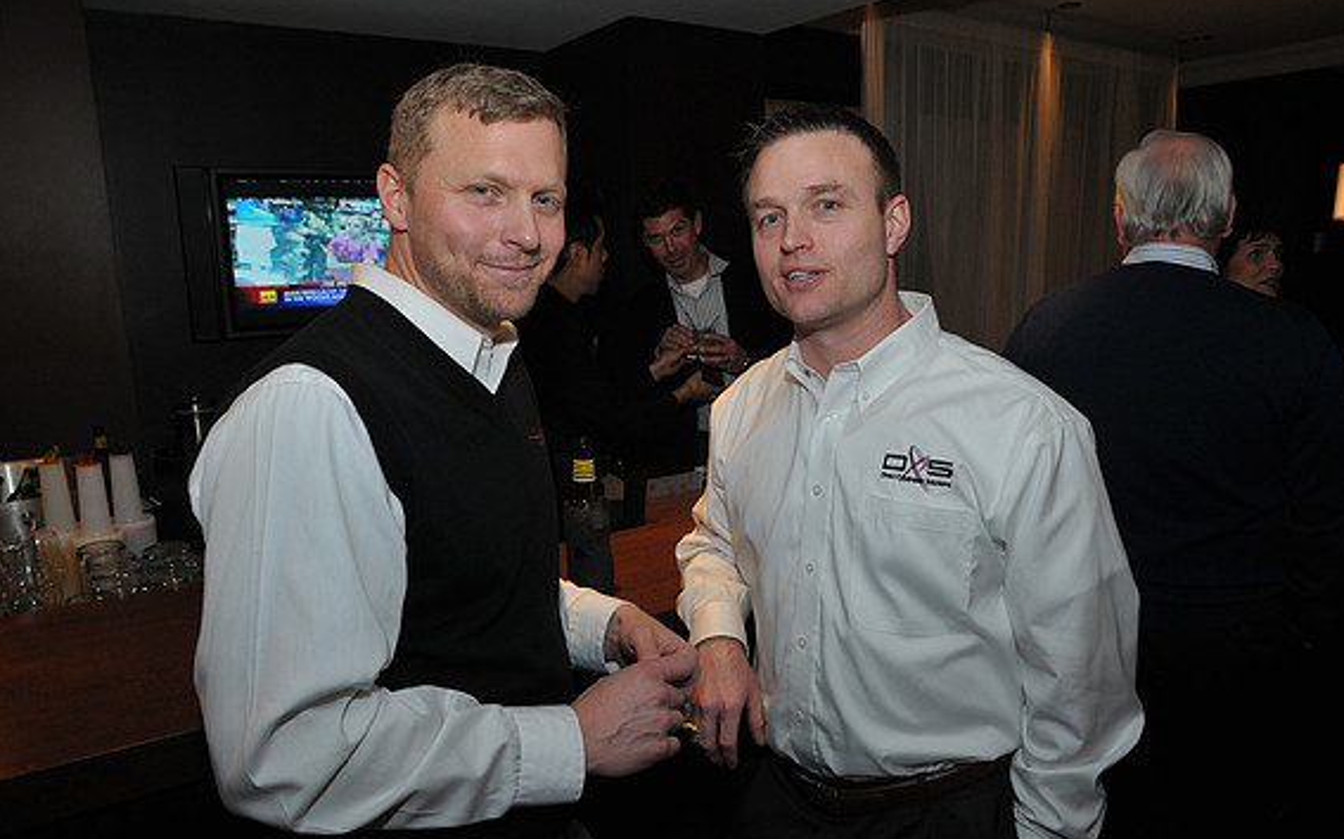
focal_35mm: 25
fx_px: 915
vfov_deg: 49.2
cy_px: 444
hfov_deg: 72.6
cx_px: 680
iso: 500
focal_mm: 16
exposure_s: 1/50
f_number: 5.6
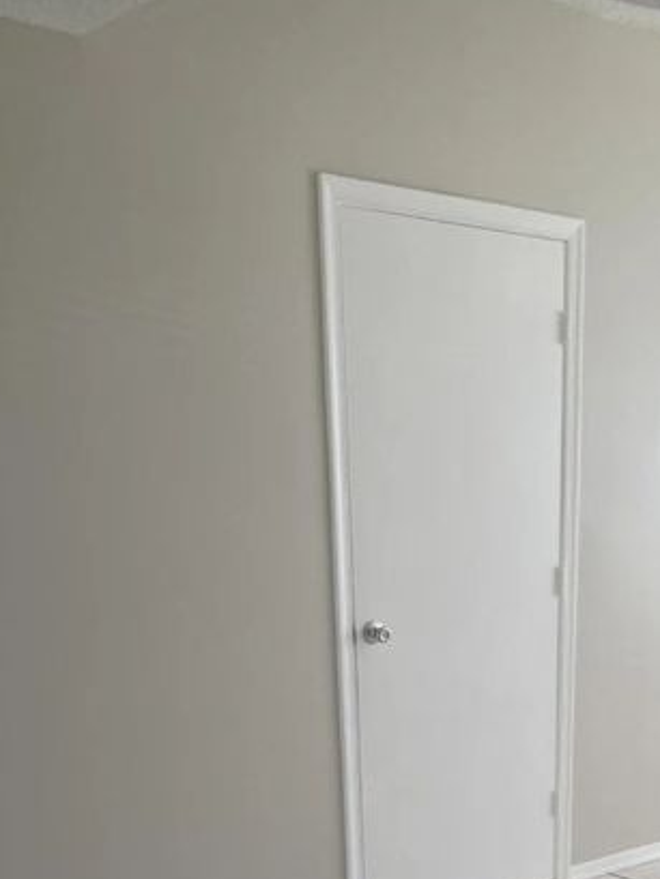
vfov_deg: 35.5
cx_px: 516
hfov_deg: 29.7
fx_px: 1220
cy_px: 899
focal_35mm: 48
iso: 125
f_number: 1.4
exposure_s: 1/120
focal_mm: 6.5
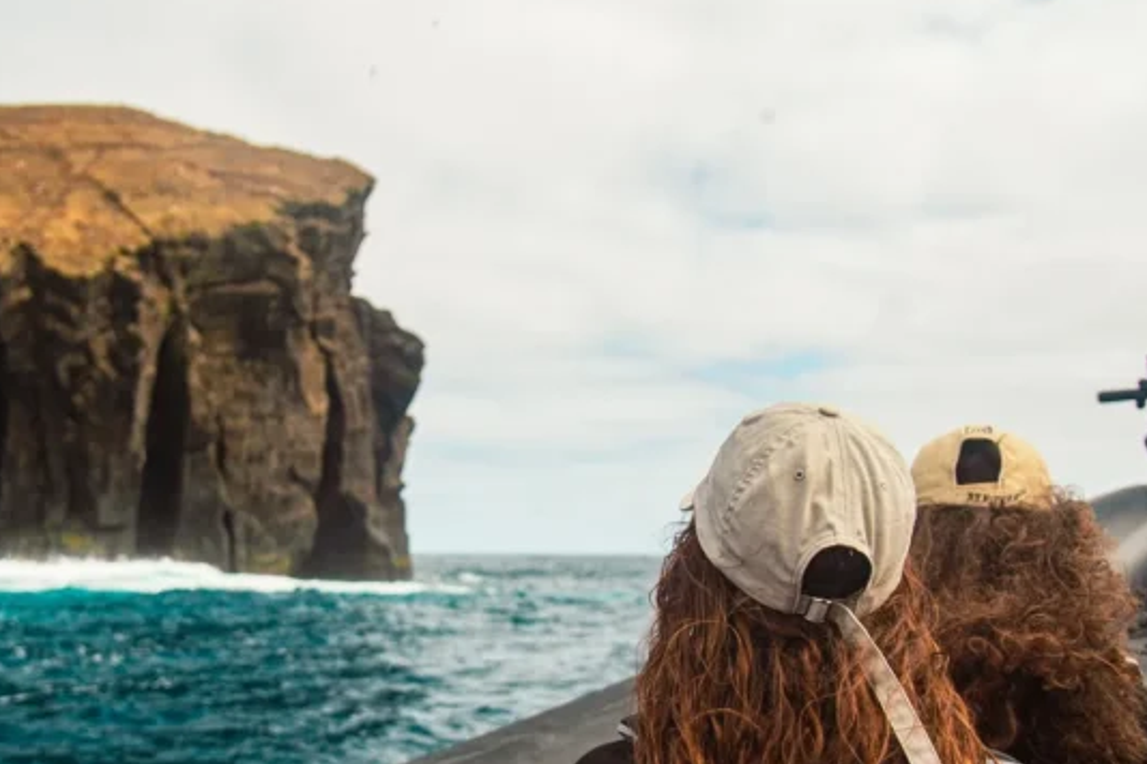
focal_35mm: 39
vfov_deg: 34.1
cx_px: 487
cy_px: 449
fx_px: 1242
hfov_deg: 49.4
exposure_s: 1/800
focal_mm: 24
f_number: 4
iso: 100
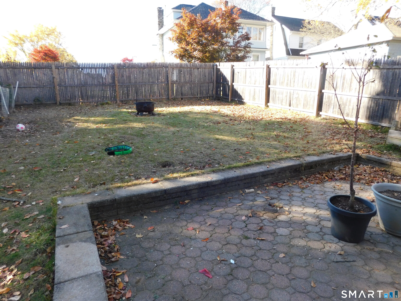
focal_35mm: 23
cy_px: 150
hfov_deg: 73.9
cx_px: 200
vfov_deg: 58.9
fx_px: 266
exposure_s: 1/200
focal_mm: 4
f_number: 3
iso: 125
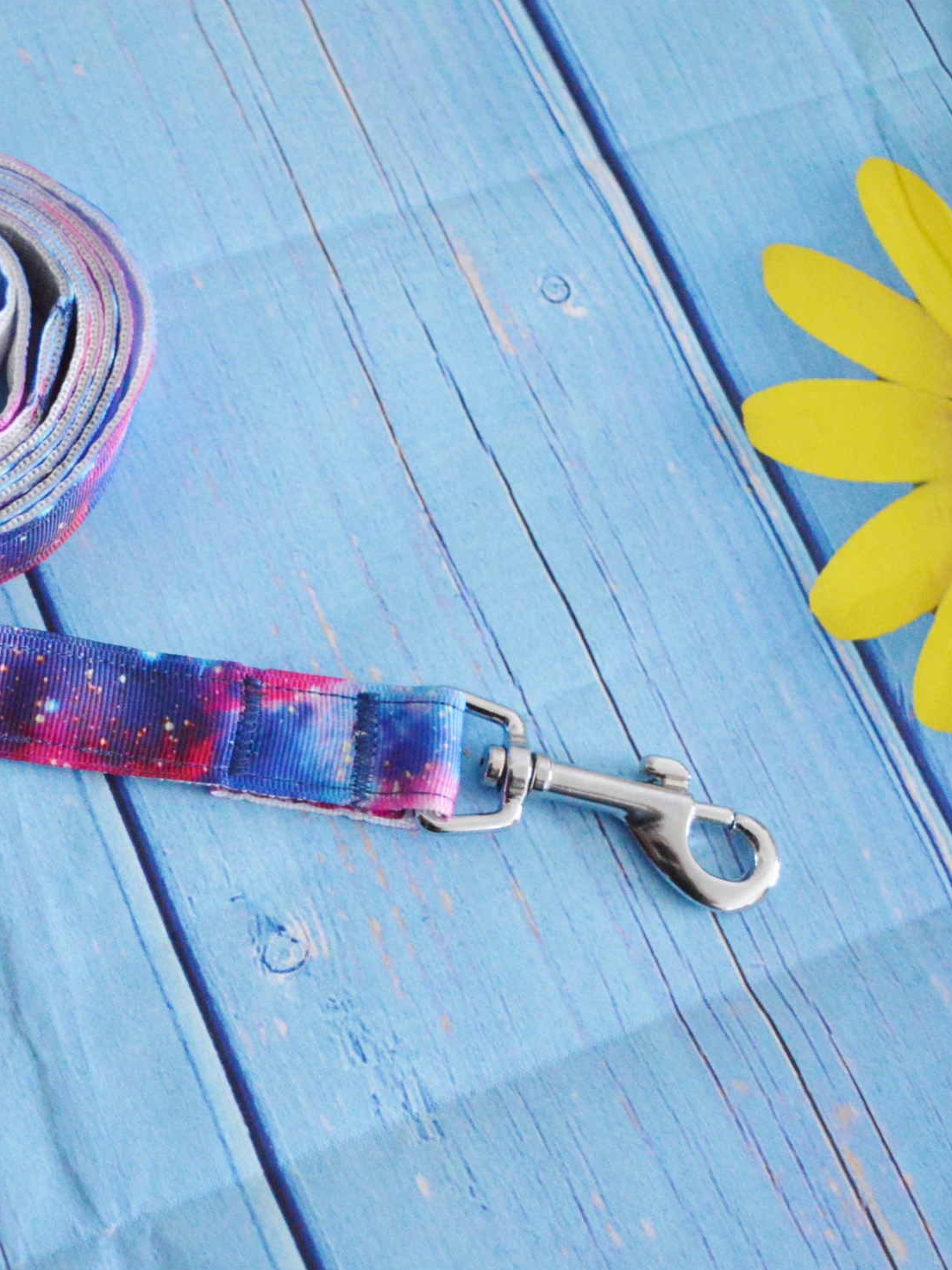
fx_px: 2153
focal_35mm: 59
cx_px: 229
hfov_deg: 24.6
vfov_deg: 32.8
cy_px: 635
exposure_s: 1/40
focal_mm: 27
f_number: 4
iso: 3600
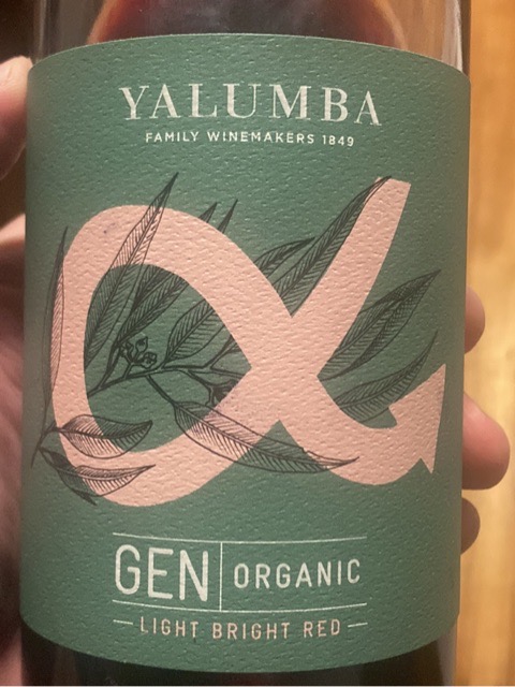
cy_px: 344
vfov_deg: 30.3
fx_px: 1270
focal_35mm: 64
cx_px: 258
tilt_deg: -67.6
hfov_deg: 22.9
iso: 640
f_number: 1.8
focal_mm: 3.99
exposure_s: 1/50
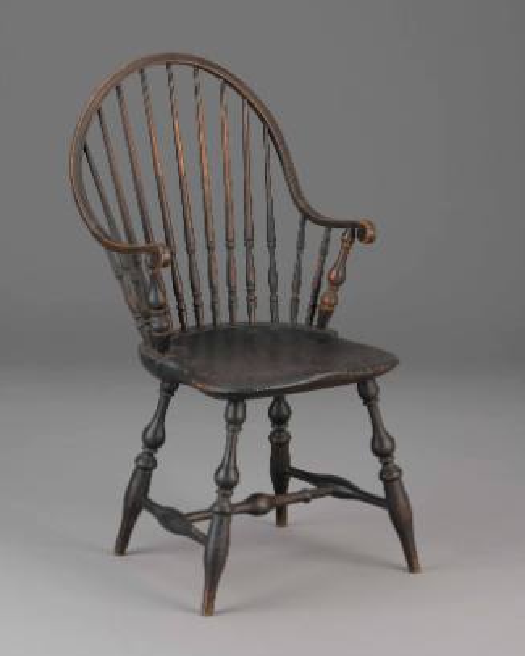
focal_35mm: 119
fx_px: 2310
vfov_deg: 16.2
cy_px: 313
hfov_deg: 13.0
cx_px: 262
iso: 100
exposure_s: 1/125
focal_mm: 105
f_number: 16
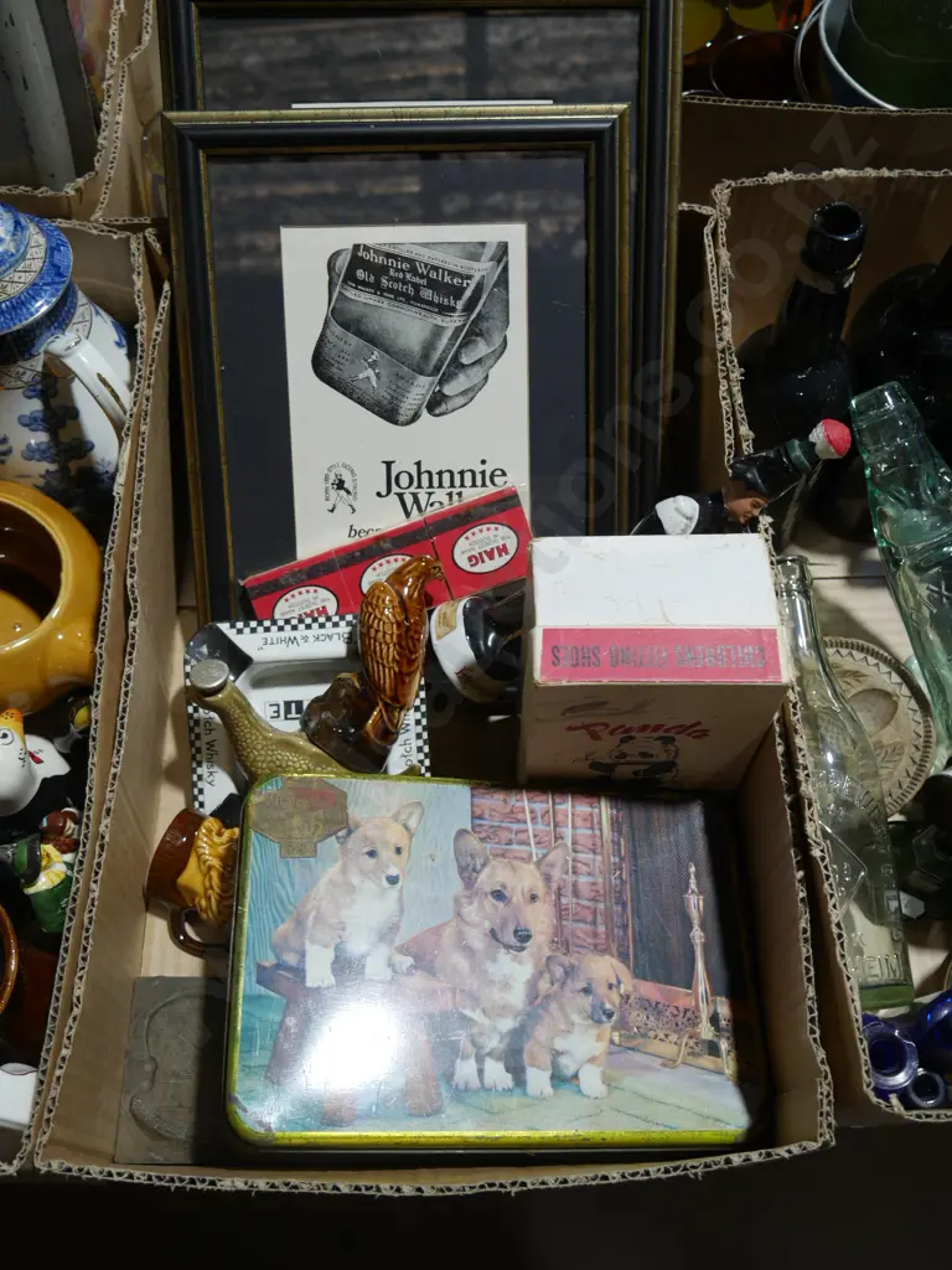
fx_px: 1173
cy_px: 635
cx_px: 476
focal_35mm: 32
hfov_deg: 44.2
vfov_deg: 56.8
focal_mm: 16
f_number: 3.6
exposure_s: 1/80
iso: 200
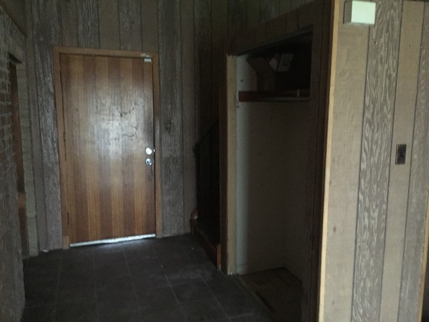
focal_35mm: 29
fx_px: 359
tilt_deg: -5.2
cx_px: 214
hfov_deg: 61.7
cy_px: 161
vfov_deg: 48.2
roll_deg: -0.4
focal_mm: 4.15
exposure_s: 1/15
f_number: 2.2
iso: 1000
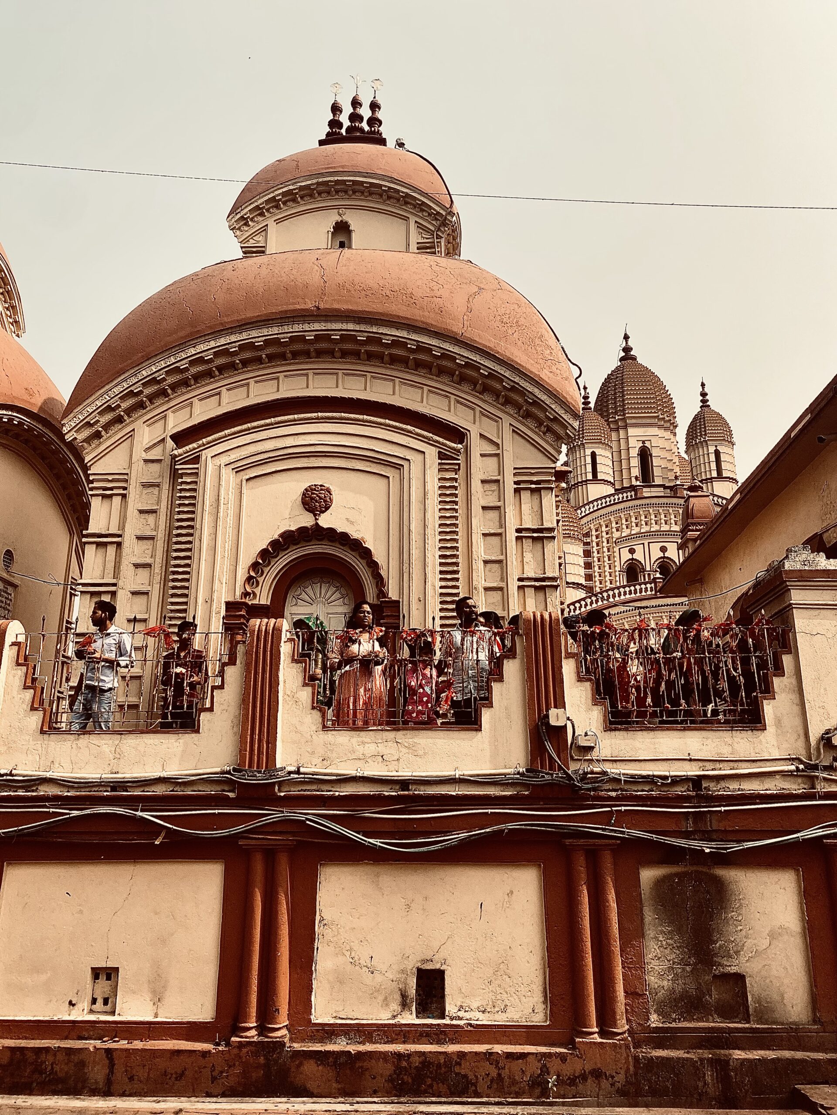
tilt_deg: +19.5
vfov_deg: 67.3
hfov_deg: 53.1
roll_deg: -0.5
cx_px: 418
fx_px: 838
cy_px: 558
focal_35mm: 26
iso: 32
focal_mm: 4.25
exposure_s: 1/3125
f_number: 1.8
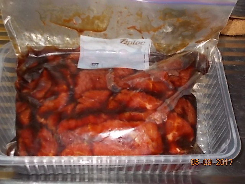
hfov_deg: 29.4
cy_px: 92
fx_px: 467
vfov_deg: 22.3
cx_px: 122
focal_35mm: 66
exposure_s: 1/60
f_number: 5.3
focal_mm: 11.8
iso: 200
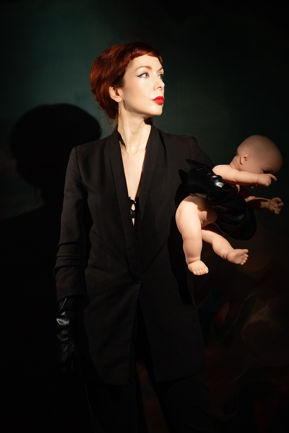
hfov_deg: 22.6
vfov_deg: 33.4
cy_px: 216
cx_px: 144
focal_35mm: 60
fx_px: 722
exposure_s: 1/125
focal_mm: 60
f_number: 4
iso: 1250
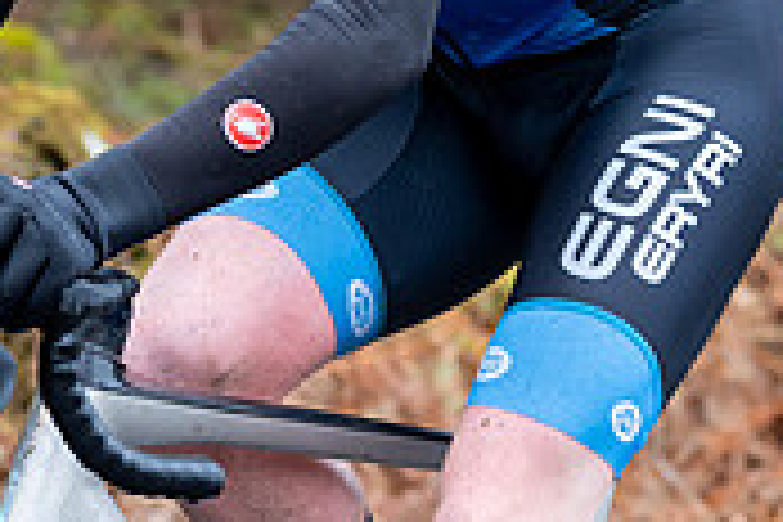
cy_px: -308
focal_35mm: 233
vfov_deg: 5.8
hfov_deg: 8.8
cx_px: 207
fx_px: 5067
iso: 1600
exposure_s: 1/1000
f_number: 3.5
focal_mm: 70
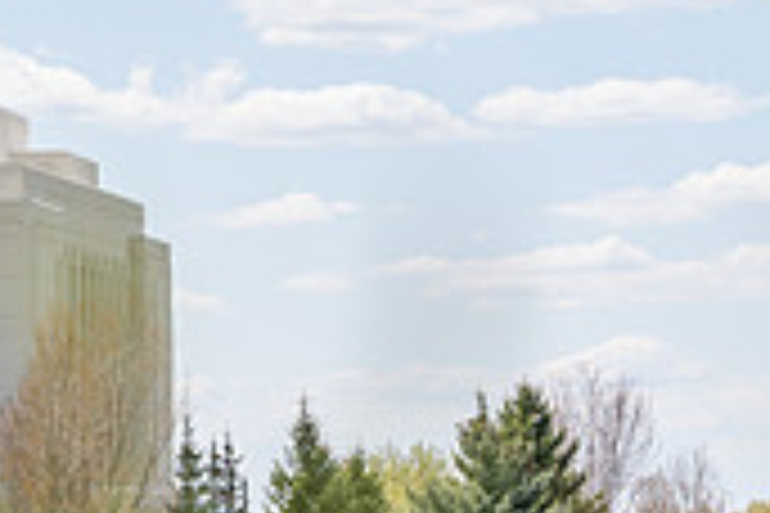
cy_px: -52
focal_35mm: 300
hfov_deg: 6.7
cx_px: -477
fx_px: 6416
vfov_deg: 4.6
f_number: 8
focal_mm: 88
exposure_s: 1/320
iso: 100
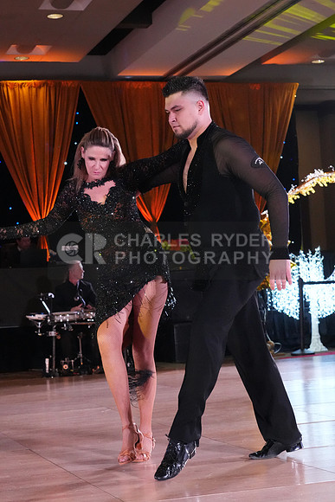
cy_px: 251
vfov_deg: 28.1
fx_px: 1004
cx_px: 168
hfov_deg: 18.9
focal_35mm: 72
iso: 8000
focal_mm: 48
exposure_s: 1/400
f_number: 5.6
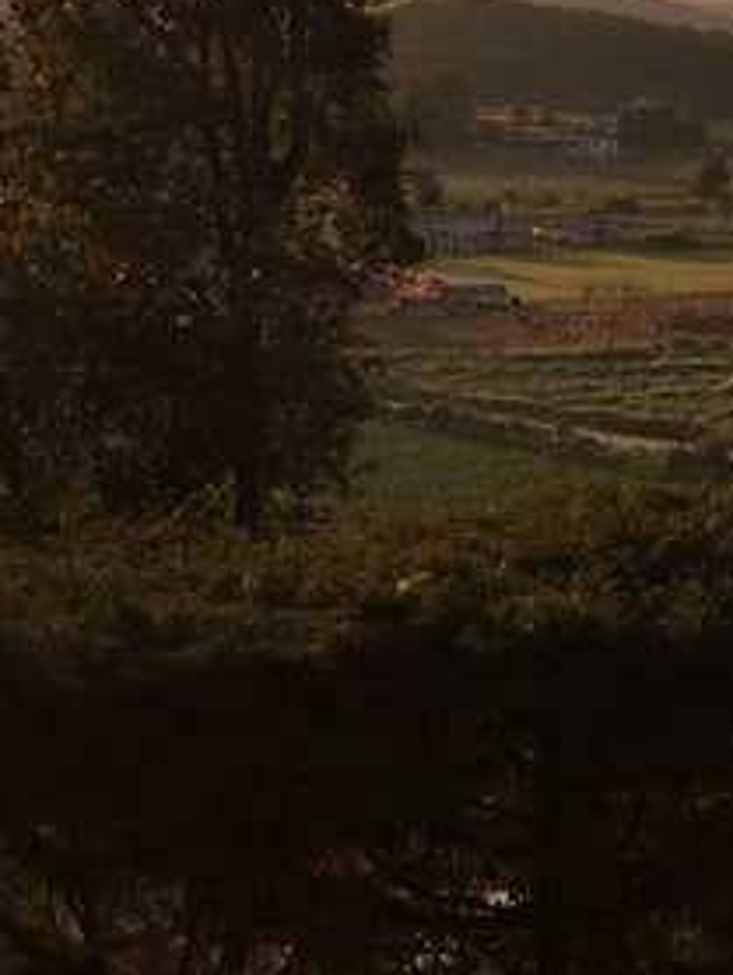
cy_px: 72
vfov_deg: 21.4
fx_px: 2509
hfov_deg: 16.6
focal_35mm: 89
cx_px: 533
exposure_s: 1/493
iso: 25
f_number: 2.2
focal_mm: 4.15
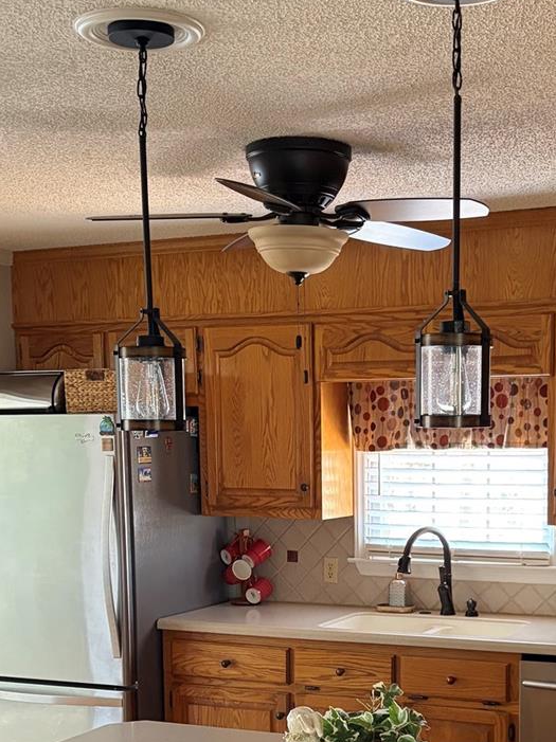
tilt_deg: -7.0
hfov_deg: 25.4
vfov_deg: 32.9
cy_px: 584
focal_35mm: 57
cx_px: 389
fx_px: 1222
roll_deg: +0.4
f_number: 1.6
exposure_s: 1/60
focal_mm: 5.96
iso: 400
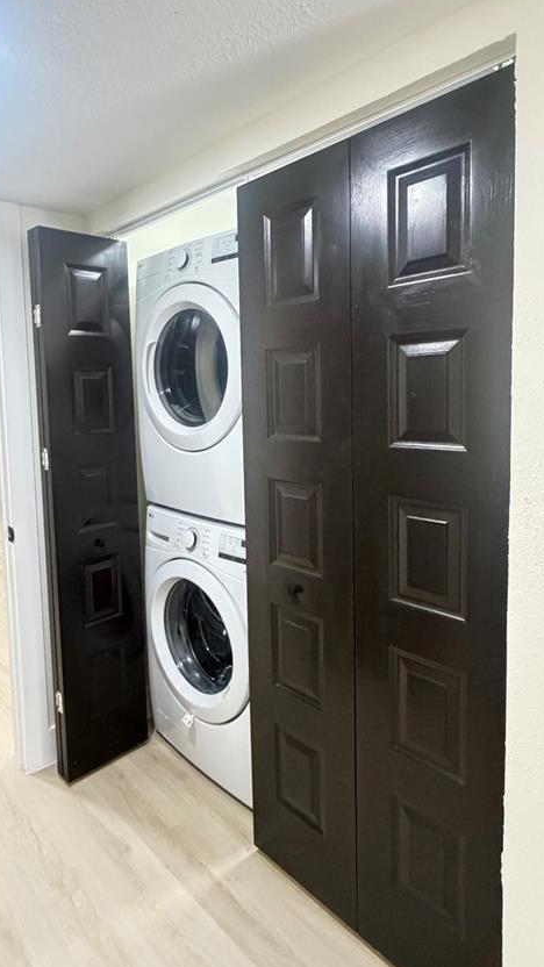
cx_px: 177
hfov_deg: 50.5
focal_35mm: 22
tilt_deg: -5.2
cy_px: 444
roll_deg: +2.1
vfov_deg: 81.0
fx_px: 564
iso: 800
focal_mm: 2.22
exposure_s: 1/60
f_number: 2.2
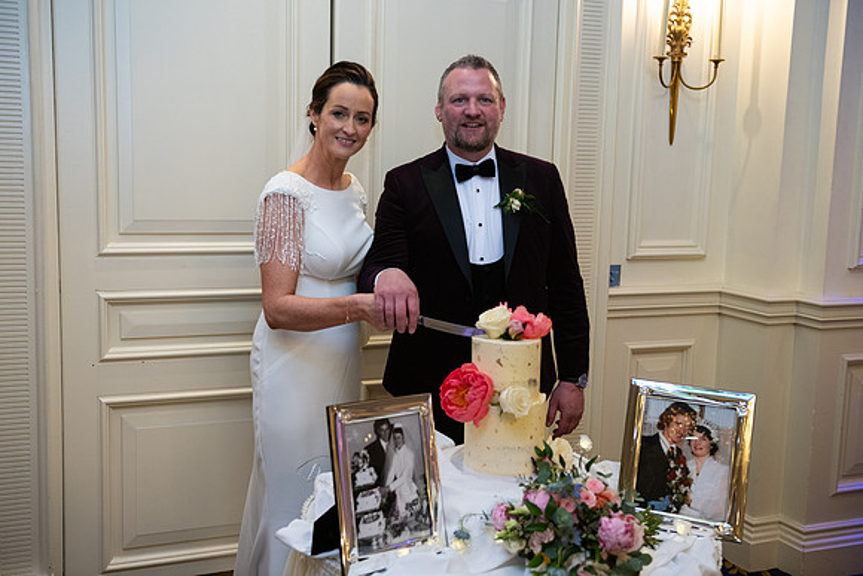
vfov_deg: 33.4
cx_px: 432
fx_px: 959
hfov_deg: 48.4
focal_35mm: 40
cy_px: 288
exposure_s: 1/160
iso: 800
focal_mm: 40
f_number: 3.5
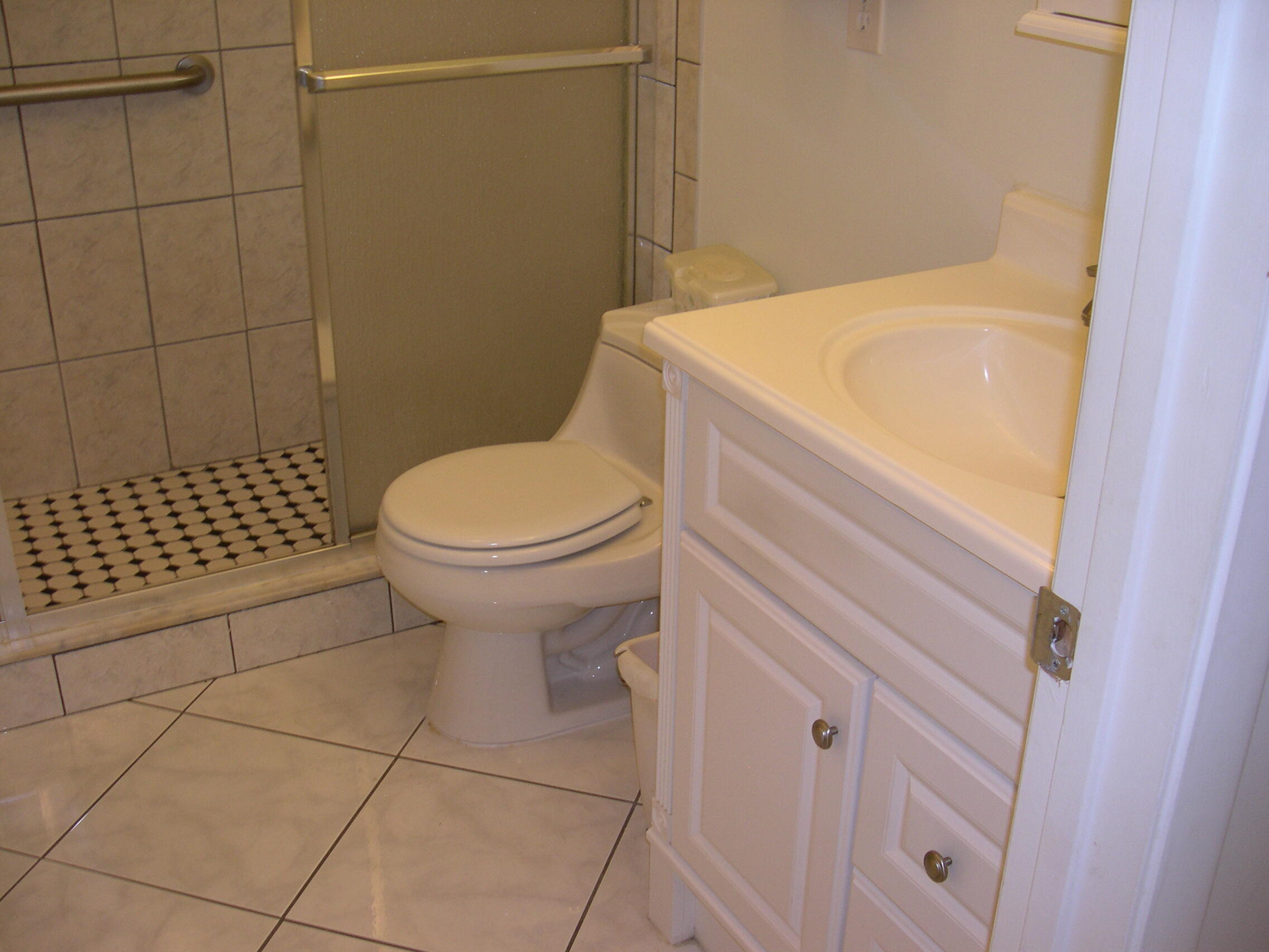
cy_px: 476
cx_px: 634
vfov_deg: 37.7
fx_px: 1393
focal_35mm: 38
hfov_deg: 49.0
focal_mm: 8
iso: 100
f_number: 2.8
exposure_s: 1/30
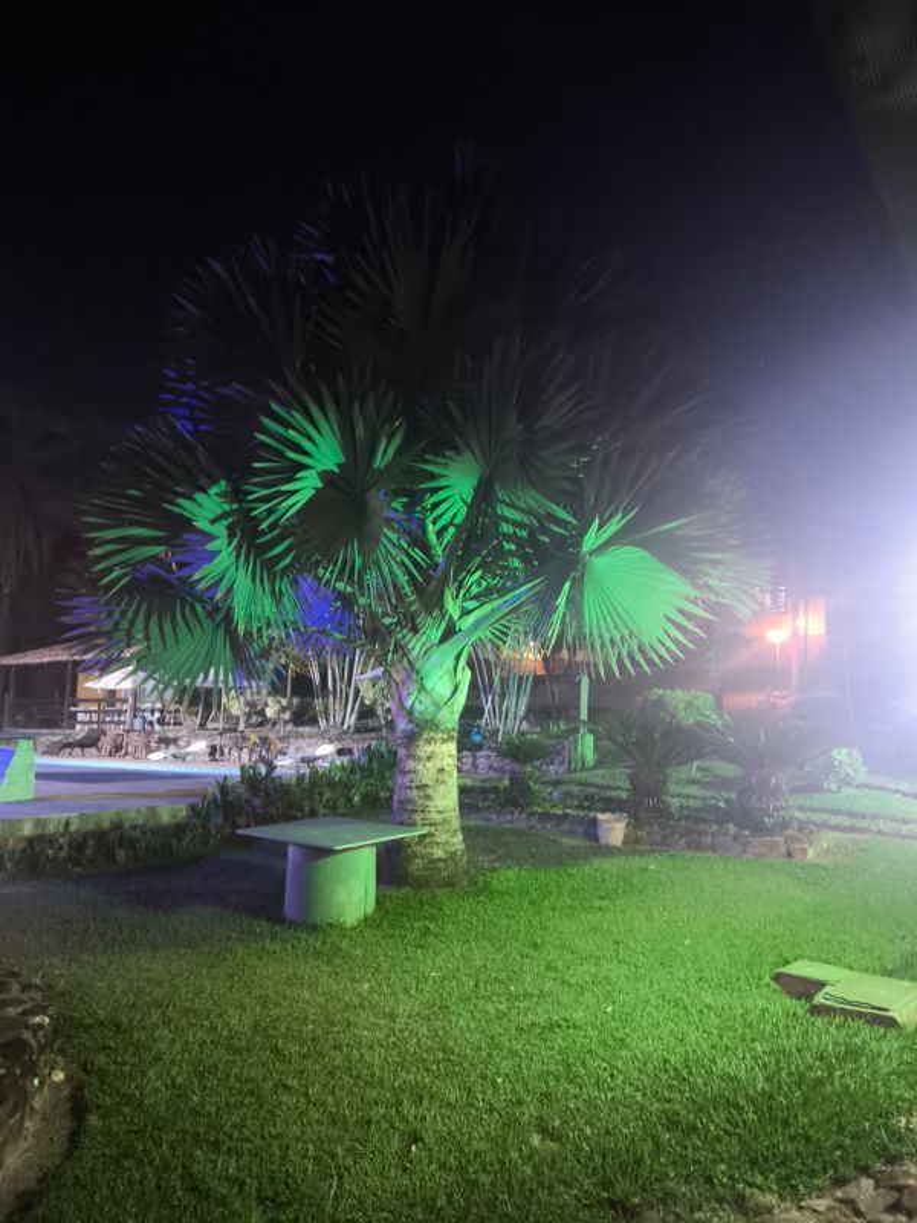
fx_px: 883
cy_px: 612
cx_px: 458
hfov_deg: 54.9
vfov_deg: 69.4
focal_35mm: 25
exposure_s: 1/15
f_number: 1.7
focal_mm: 4.71
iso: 4000
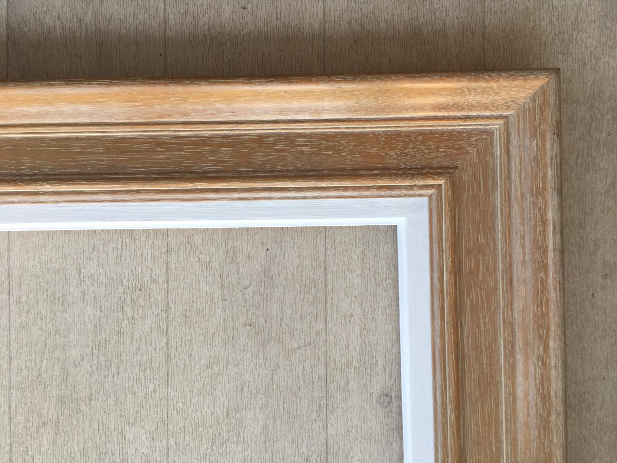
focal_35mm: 29
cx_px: 308
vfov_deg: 48.2
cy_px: 232
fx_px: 517
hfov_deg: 61.7
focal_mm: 4.15
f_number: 2.2
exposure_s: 1/50
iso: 32
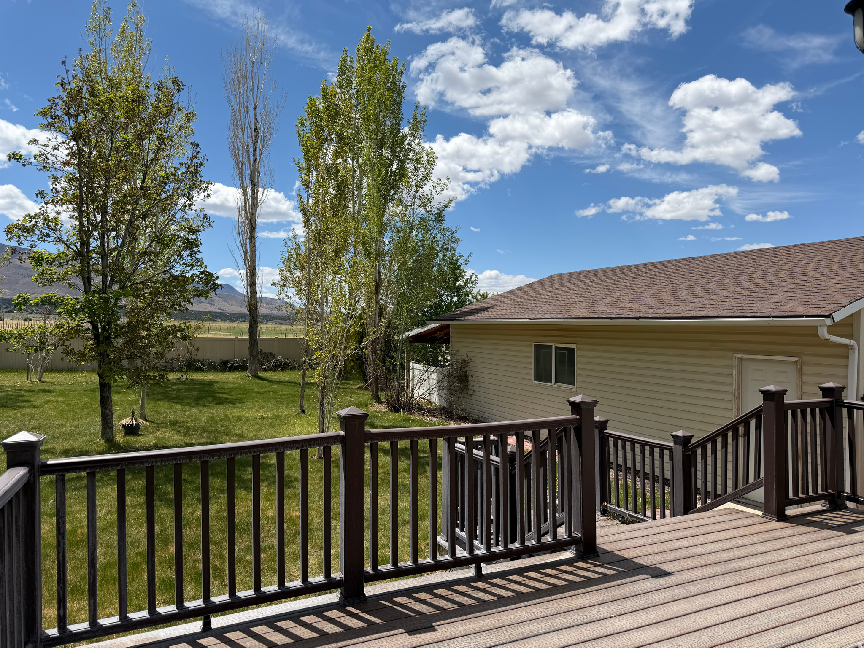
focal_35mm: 24
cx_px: 432
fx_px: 599
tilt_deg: +1.0
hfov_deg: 71.6
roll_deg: +0.8
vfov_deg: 56.8
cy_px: 324
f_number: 1.78
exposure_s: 1/6173
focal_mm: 6.76
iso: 80
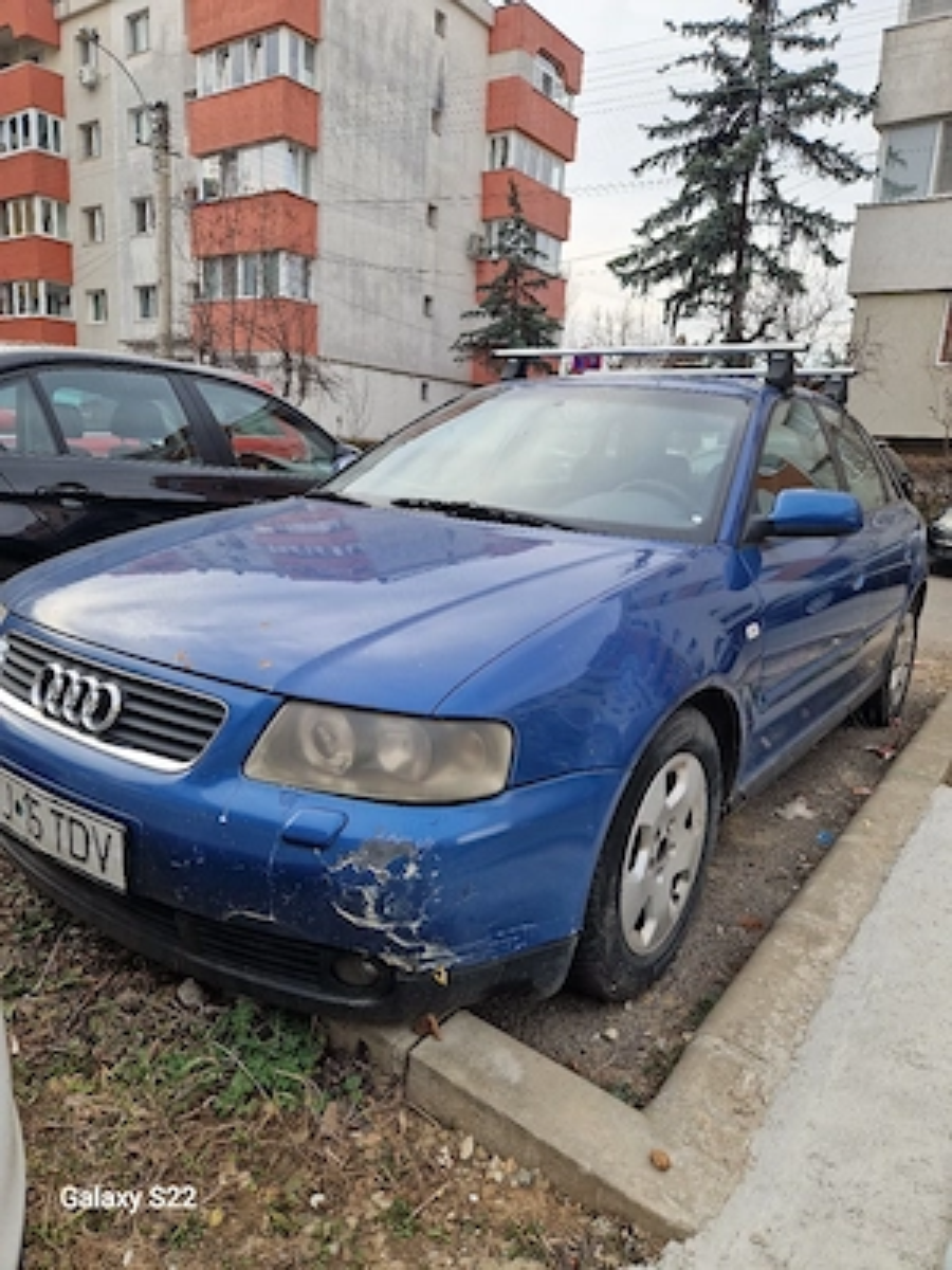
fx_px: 843
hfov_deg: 58.9
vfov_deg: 73.9
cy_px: 635
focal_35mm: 23
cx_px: 476
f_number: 1.8
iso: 50
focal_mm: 5.4
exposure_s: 1/217
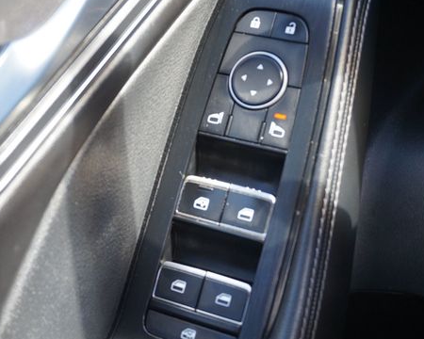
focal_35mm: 56
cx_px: 196
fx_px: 703
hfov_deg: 33.6
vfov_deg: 27.1
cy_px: 177
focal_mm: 28
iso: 320
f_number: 4.5
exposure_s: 1/60
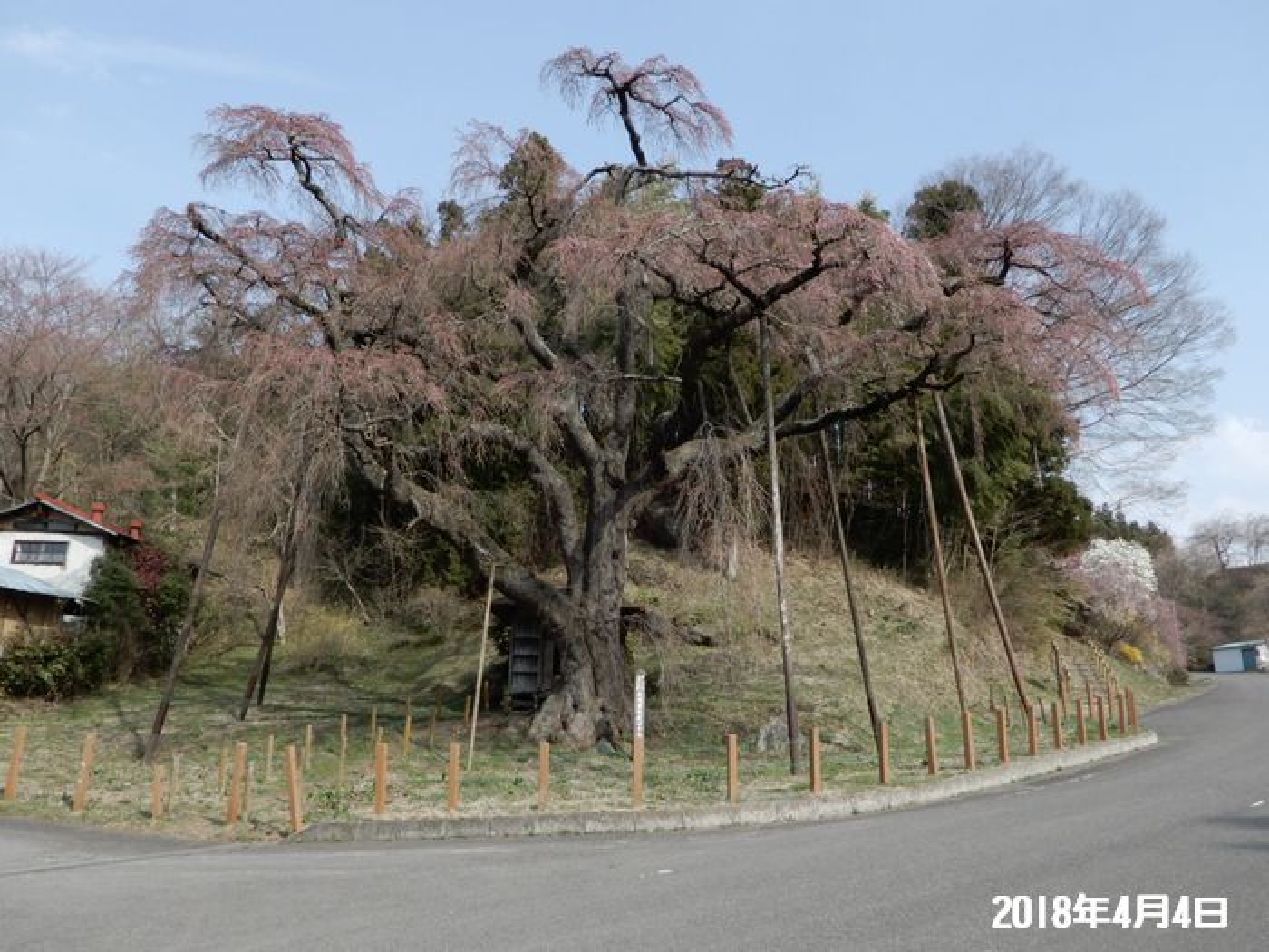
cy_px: 476
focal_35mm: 28
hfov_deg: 63.4
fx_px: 1026
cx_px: 634
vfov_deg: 49.7
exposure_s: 1/1250
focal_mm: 5
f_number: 3.5
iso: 200
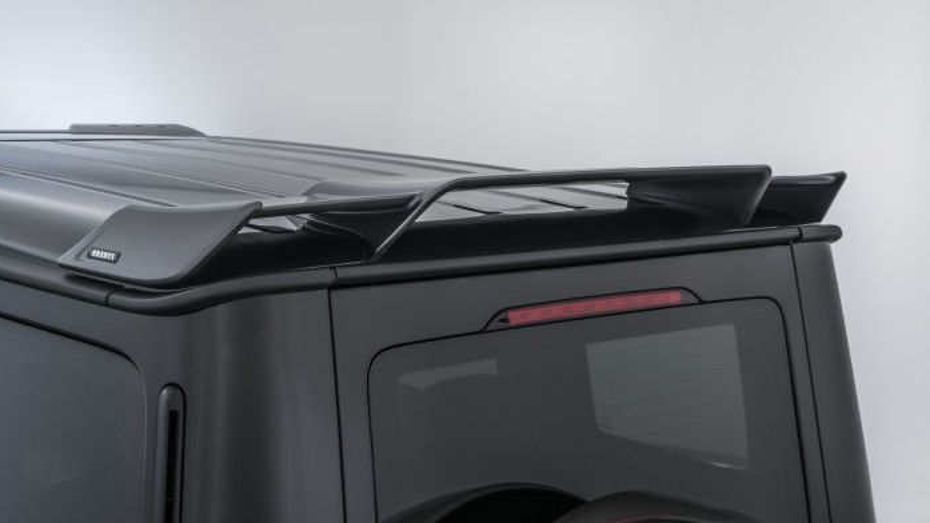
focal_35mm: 61
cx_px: 464
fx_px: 1504
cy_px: 290
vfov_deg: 19.7
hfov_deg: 34.4
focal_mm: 58
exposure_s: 1/125
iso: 125
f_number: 16
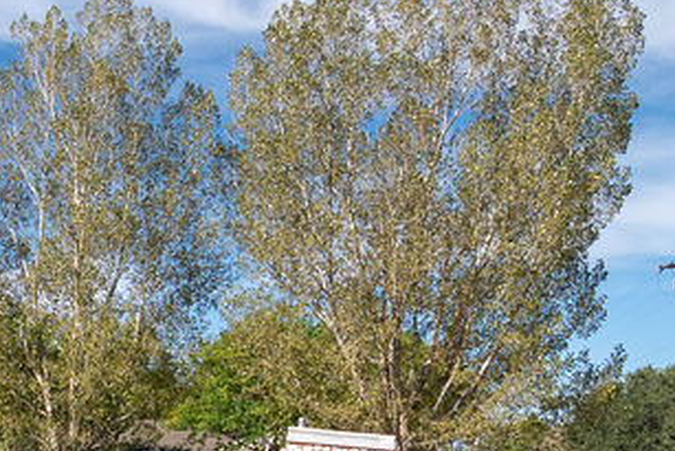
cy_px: 456
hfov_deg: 33.6
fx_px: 938
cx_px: -95
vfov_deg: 25.6
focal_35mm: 50
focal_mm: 10
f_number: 4
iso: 100
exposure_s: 1/1250
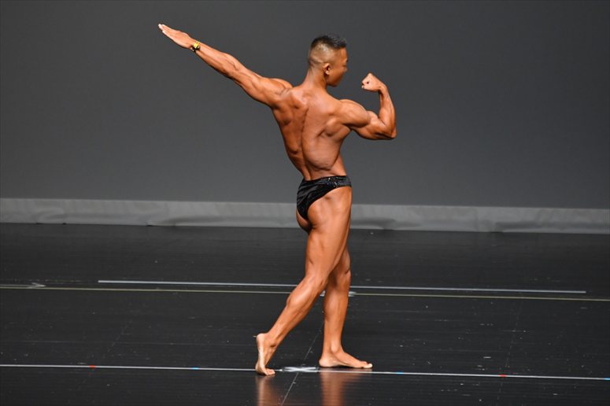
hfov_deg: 6.0
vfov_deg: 4.0
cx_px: 305
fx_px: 5843
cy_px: 203
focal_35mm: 345
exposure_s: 1/400
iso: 2500
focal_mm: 230
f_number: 5.6
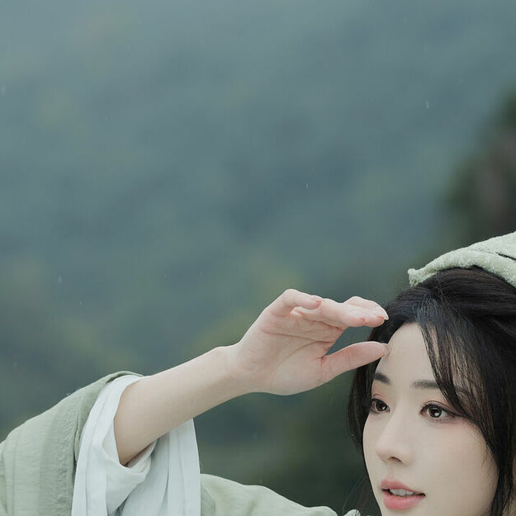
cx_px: 386
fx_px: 3609
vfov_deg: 8.1
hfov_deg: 8.2
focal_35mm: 214
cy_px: 516
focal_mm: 100
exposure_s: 1/640
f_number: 4
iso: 250
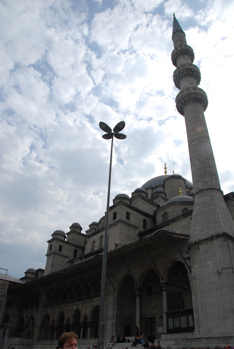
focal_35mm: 27
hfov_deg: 48.1
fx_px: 262
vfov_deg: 67.3
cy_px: 174
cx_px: 117
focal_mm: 18
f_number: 11
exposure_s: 1/500
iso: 200
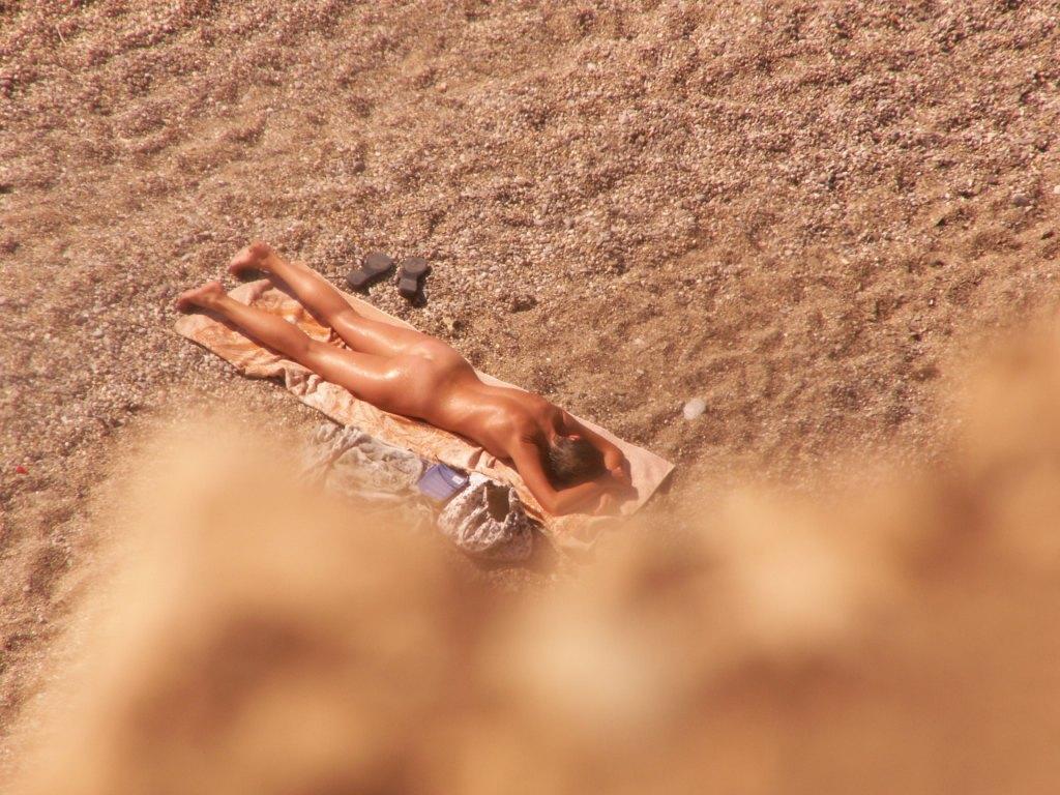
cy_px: 398
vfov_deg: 3.5
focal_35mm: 420
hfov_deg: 4.7
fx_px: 12861
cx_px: 530
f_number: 8
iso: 50
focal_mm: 69.45
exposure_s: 1/250
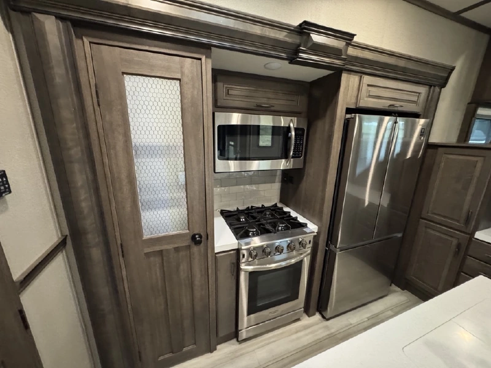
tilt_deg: -14.0
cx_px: 246
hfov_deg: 102.1
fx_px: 199
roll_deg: -0.6
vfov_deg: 85.7
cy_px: 184
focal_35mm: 14
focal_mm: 2.22
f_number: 2.2
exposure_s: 1/60
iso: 1250
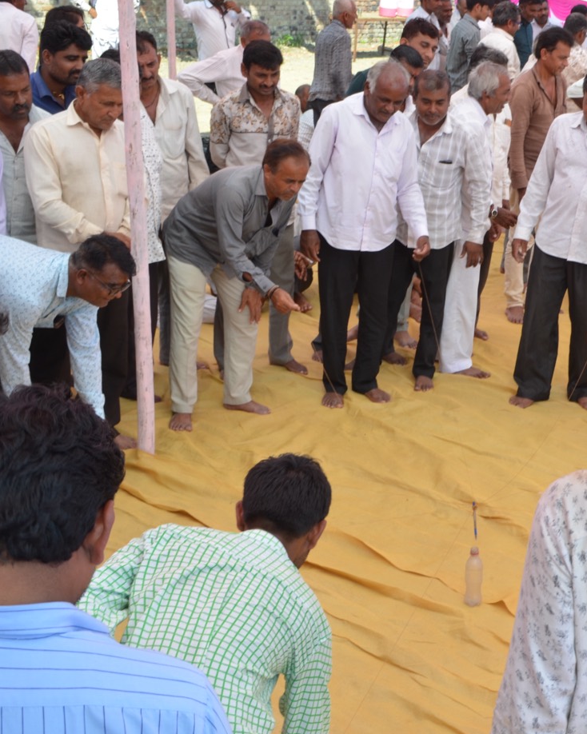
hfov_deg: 25.0
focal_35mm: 60
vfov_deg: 31.5
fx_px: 1303
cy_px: 369
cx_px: 469
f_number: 9
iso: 100
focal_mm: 28
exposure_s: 1/50
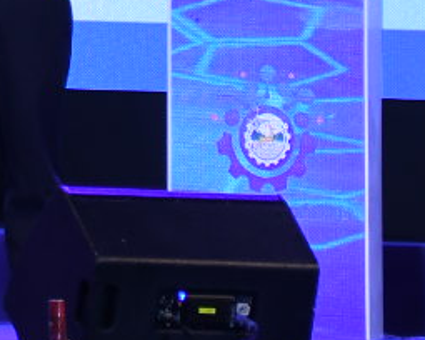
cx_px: -475
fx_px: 10629
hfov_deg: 2.3
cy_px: -512
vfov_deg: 1.8
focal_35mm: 845
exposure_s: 1/100
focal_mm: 95
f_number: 5.6
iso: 640
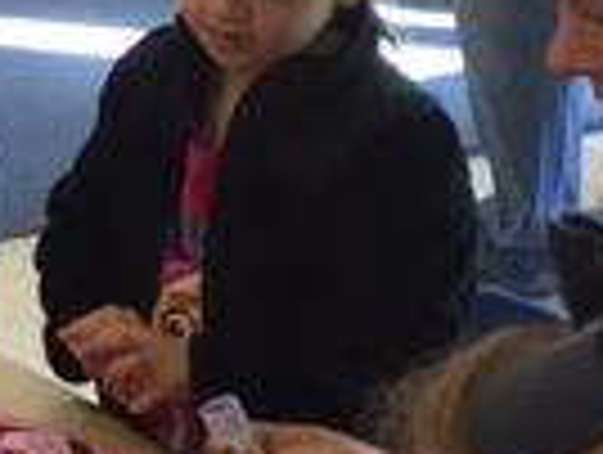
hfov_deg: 12.4
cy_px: -58
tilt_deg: -16.0
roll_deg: +0.1
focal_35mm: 138
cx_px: -634
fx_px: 2408
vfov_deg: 10.6
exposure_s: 1/33
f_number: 2.2
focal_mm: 4.15
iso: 80
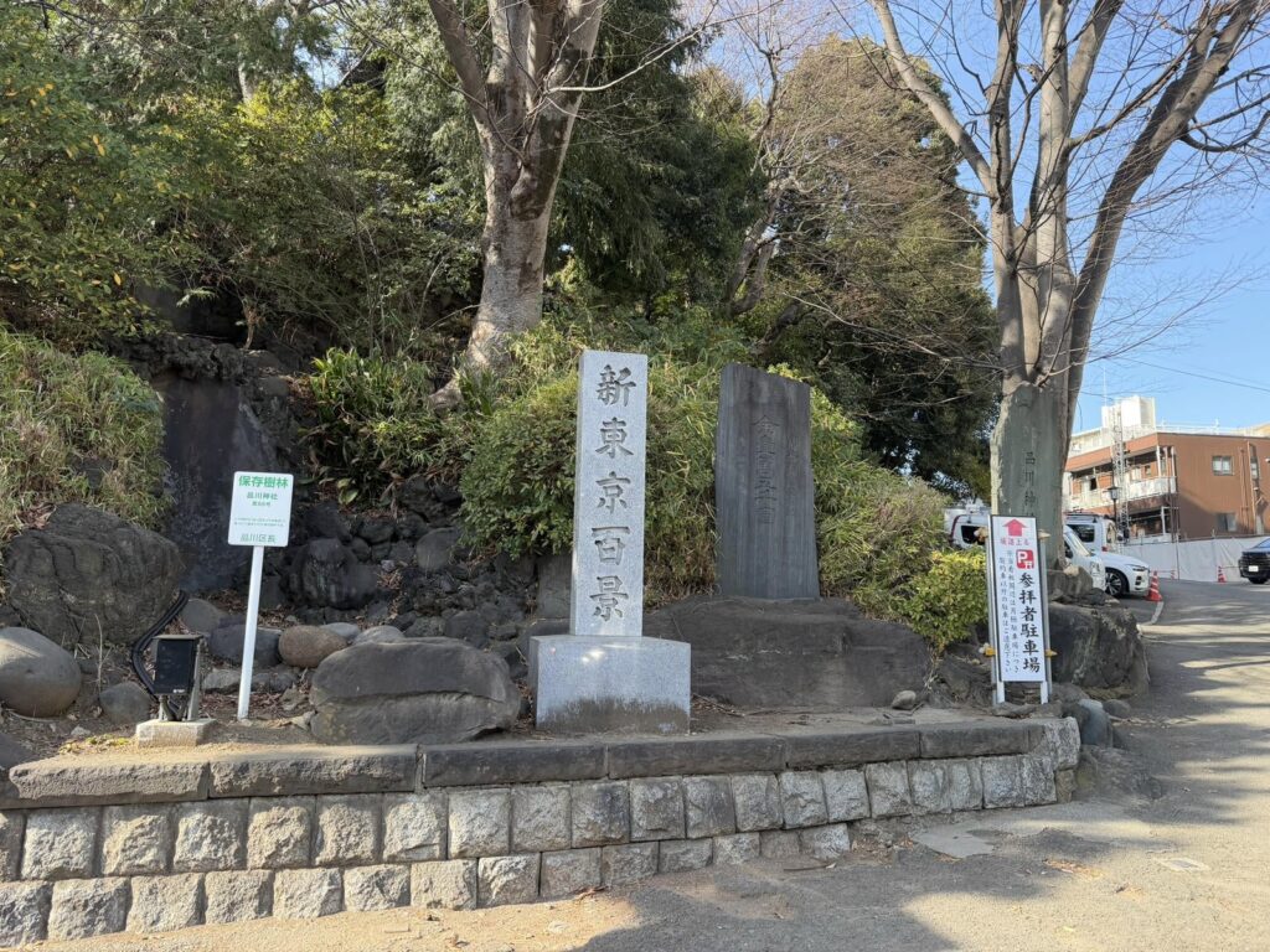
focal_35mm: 24
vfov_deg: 56.8
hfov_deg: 71.6
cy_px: 476
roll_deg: -0.5
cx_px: 635
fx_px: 881
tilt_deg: +7.3
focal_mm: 6.76
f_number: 1.78
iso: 100
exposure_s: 1/757
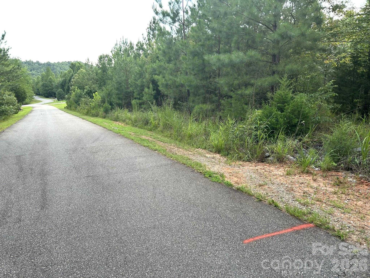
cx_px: 185
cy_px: 139
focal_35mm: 26
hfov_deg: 67.3
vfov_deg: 53.1
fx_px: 278
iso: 64
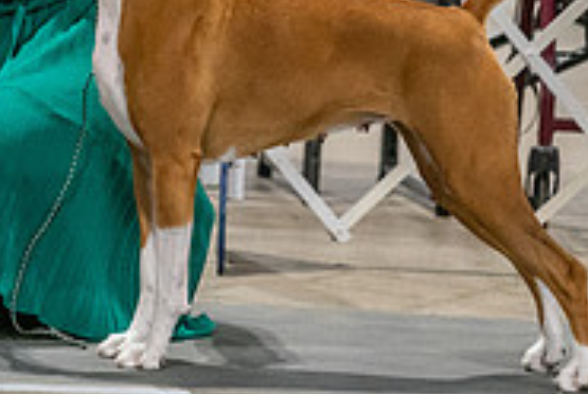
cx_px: 178
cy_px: -205
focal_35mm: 607
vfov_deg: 2.3
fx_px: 9930
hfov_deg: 3.4
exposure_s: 1/250
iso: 6400
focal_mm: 194
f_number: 3.5
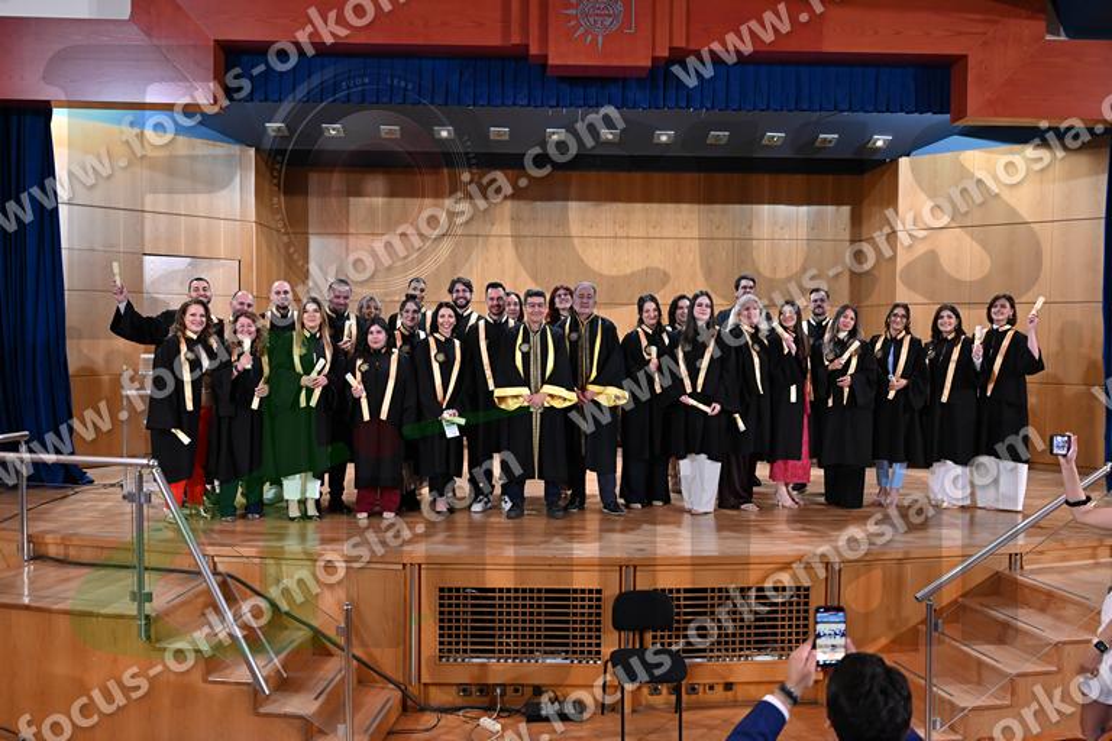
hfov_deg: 60.3
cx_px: 556
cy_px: 370
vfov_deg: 42.3
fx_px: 957
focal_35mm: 31
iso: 2500
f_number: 4.5
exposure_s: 1/60
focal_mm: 31
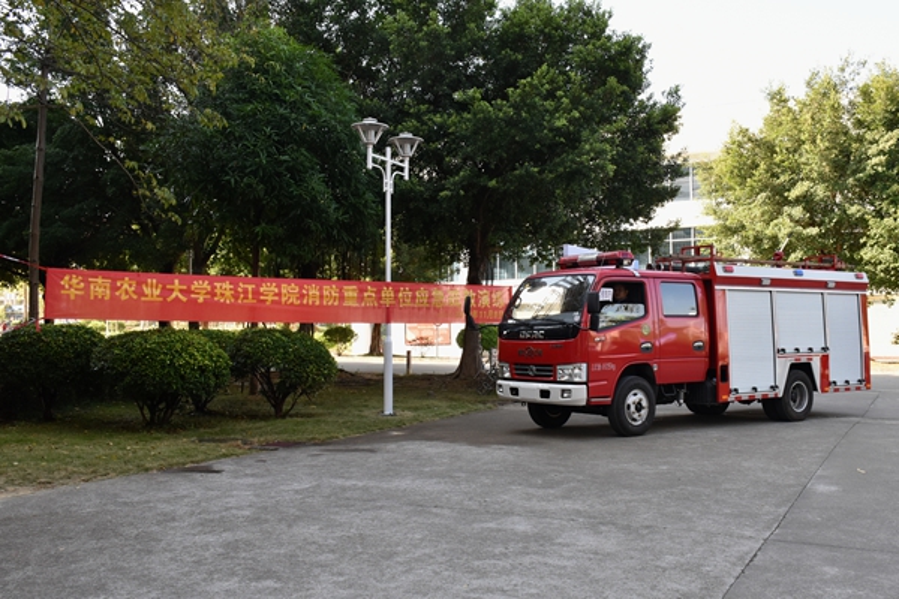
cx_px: 450
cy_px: 300
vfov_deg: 40.0
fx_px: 824
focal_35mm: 33
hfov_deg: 57.2
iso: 400
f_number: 7.1
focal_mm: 22
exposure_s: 1/200
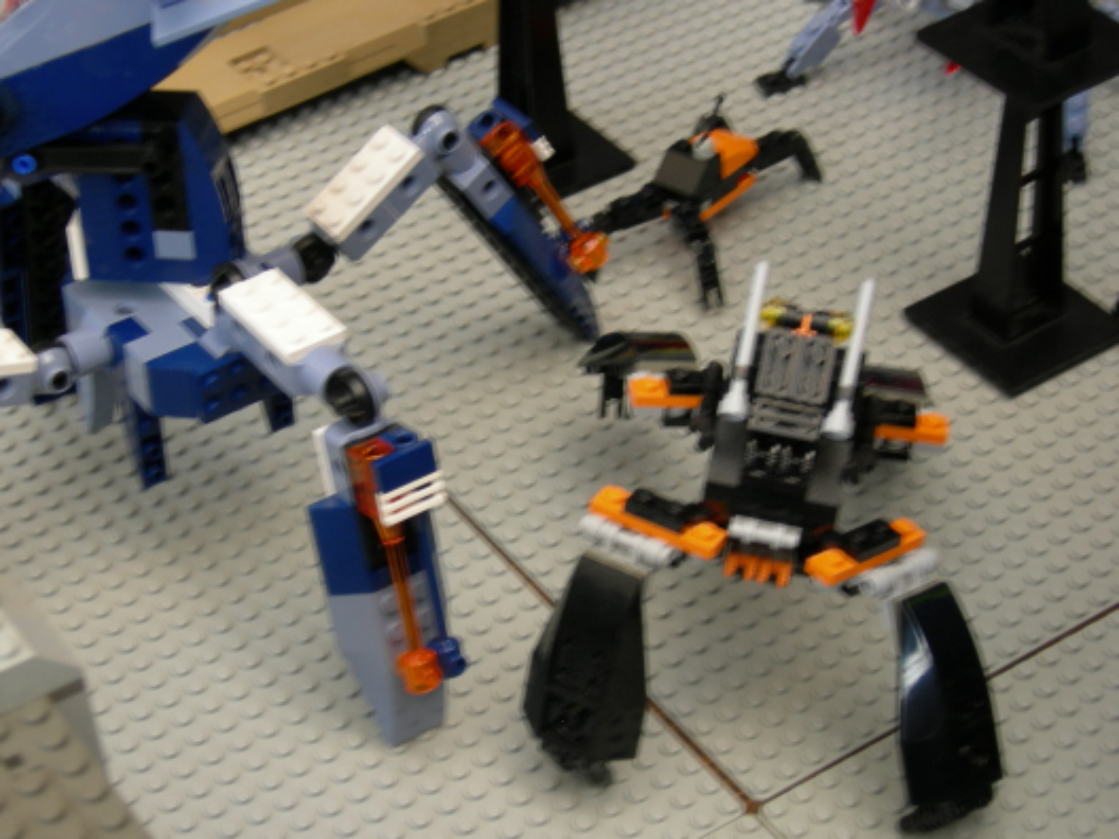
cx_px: 496
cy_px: 413
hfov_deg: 24.4
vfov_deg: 18.4
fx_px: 2586
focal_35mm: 80
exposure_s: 1/6.8
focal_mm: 13.7
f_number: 3.5
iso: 64
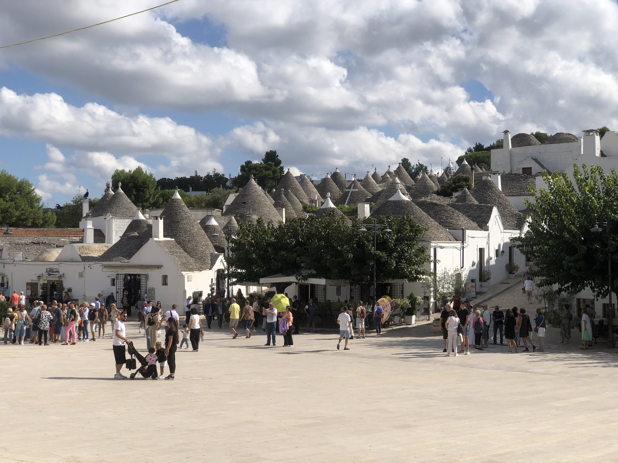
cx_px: 309
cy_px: 232
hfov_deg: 36.8
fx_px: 928
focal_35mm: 52
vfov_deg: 28.0
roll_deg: +1.0
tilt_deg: +0.8
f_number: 2.4
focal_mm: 6
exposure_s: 1/2114
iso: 16
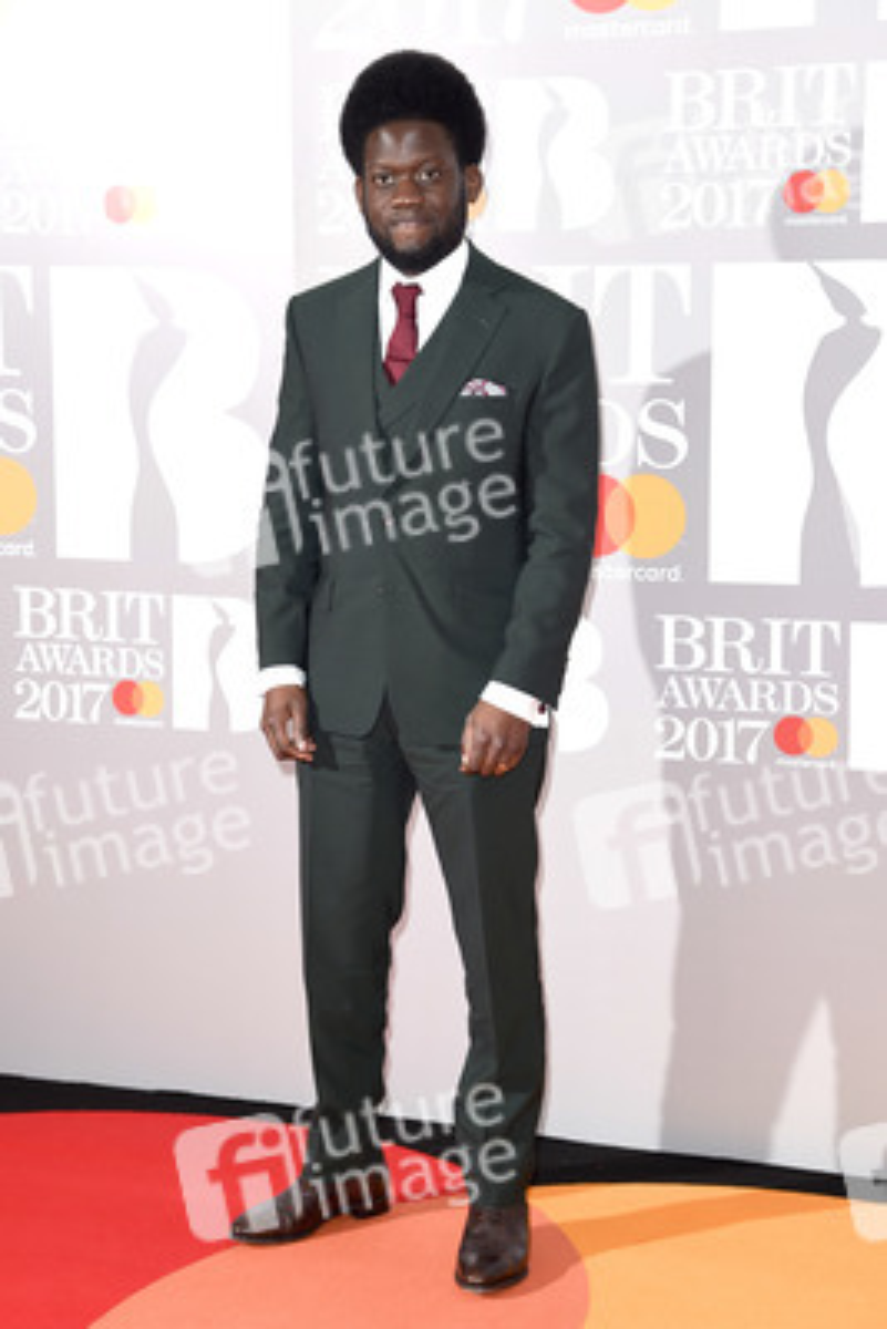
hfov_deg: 19.5
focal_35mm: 70
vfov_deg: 28.8
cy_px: 664
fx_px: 2585
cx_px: 444
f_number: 5.6
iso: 400
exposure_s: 1/250
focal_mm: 70
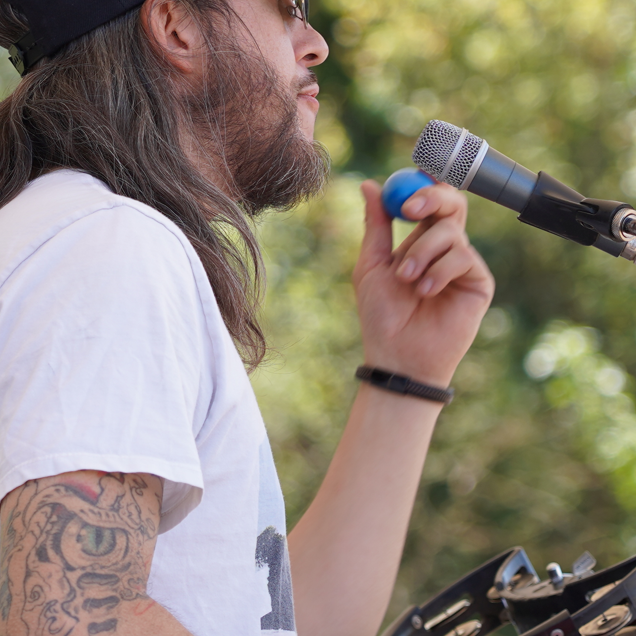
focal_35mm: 312
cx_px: -185
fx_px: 6485
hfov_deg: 5.6
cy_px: 473
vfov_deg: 5.6
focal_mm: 105
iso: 100
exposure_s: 1/200
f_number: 4
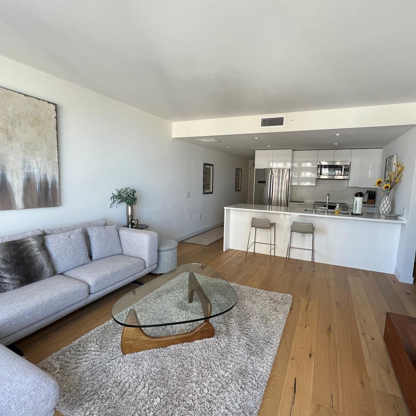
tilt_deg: -6.5
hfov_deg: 87.3
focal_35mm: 16
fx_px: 218
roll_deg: -1.3
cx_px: 223
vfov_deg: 87.4
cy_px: 208
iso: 64
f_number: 1.8
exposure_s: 1/121
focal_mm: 1.57
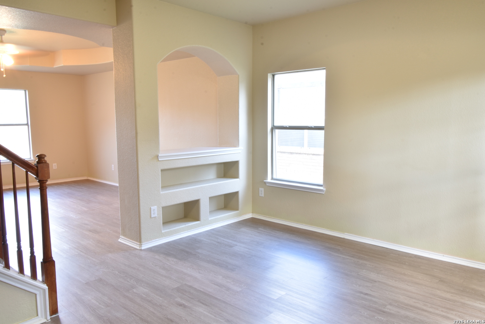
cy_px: 162
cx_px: 242
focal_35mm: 27
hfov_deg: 67.4
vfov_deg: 47.9
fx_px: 364
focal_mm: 18
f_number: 22
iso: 100
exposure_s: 6
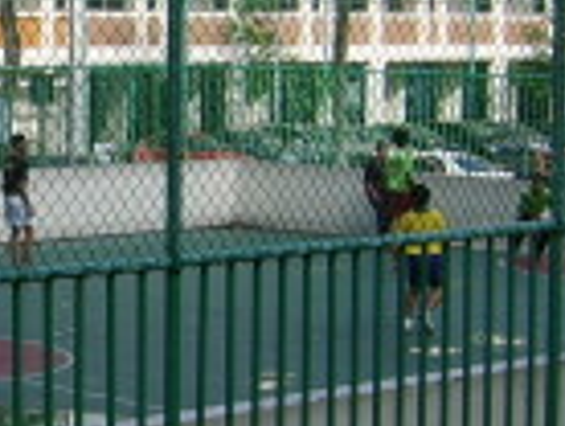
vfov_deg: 10.7
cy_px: 168
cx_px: -135
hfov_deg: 13.7
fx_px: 2273
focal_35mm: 139
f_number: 5.8
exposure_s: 1/192
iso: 50
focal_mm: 5.95
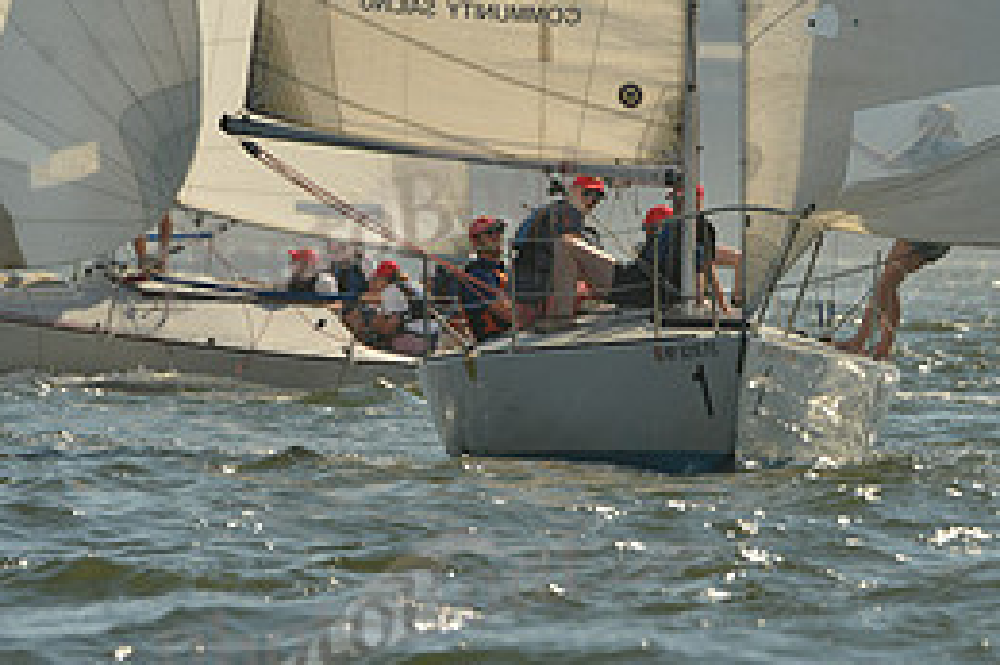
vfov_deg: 1.5
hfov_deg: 2.3
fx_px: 24789
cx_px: 896
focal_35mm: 893
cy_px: -37
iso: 320
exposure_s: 1/1250
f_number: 8
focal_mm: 400
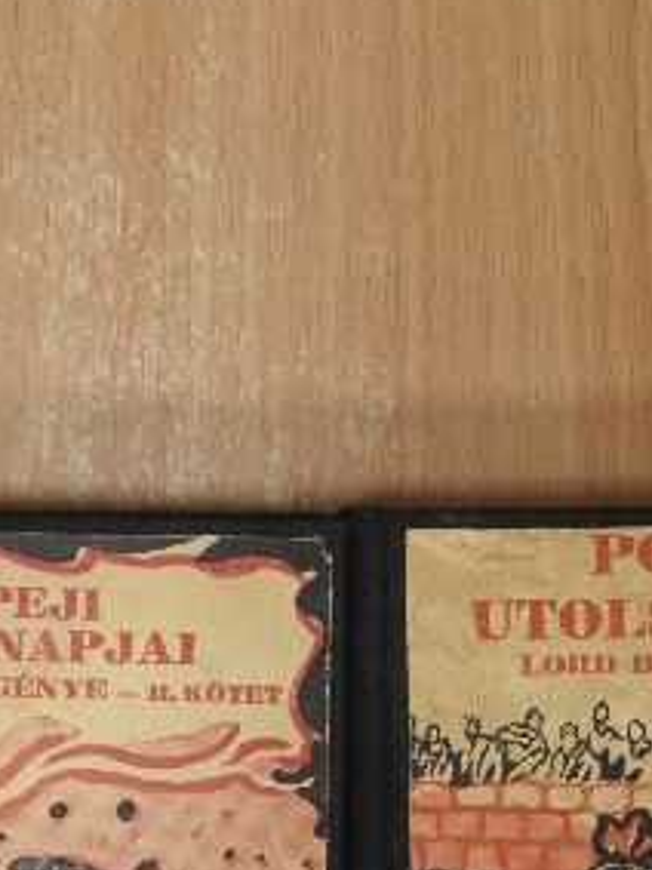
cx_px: 363
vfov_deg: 17.4
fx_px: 2840
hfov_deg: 13.1
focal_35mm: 113
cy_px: 596
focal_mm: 9
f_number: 4
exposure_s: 1/60
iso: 500
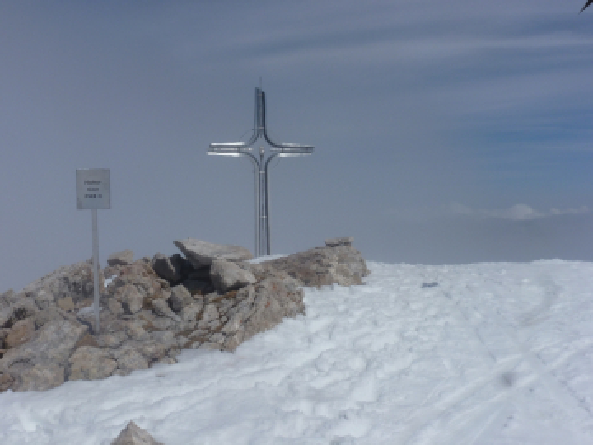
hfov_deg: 45.8
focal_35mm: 41
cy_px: 222
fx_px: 702
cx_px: 296
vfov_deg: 35.1
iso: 100
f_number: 6.3
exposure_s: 1/1300
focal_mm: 7.4
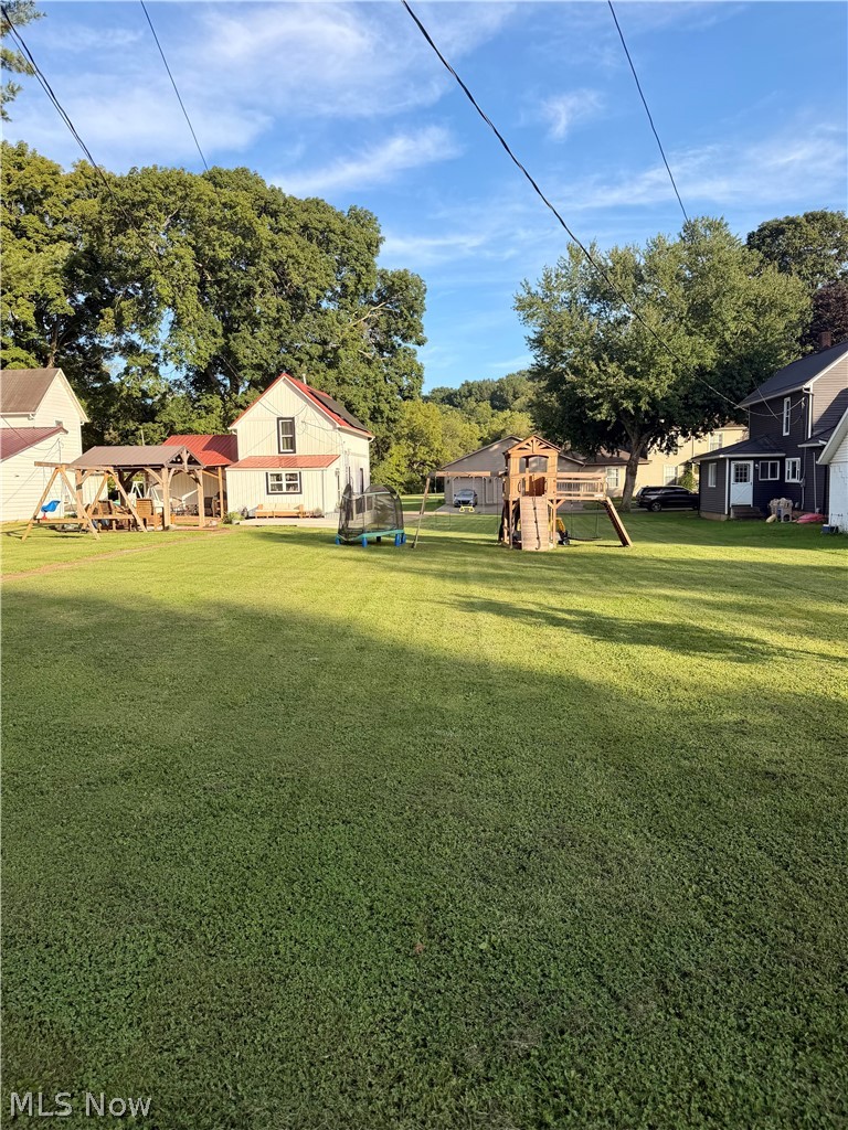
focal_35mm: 24
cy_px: 565
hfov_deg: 56.8
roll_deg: +2.4
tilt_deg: -6.3
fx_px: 784
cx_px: 424
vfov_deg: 71.6
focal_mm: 6.76
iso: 80
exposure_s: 1/1812
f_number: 1.78
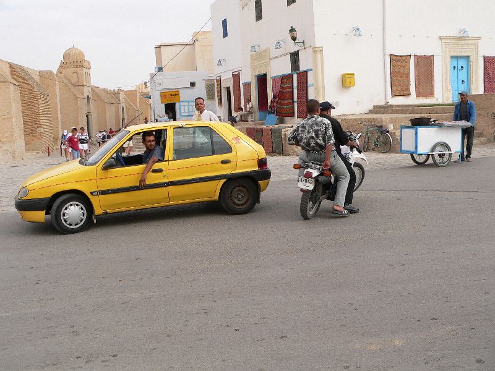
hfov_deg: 51.4
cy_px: 186
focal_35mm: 36
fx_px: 515
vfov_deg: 39.7
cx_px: 248
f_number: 4
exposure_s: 1/500
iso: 80
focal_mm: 6
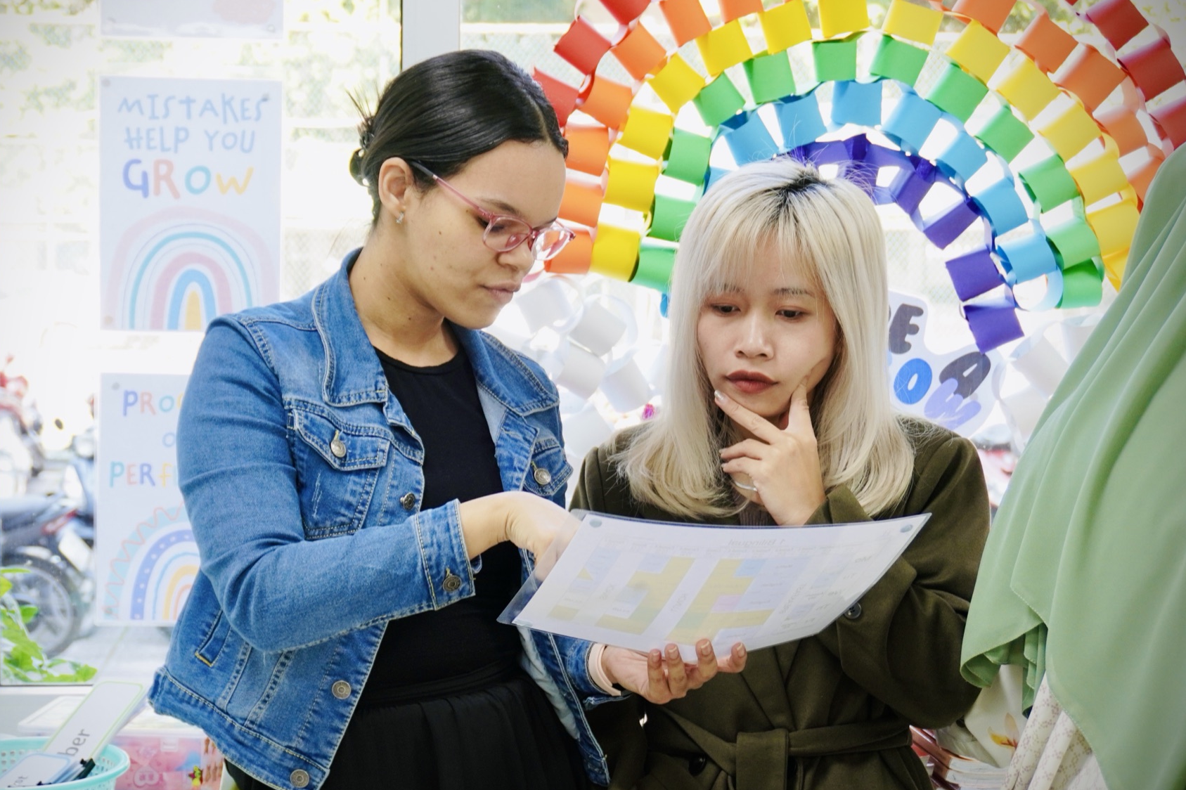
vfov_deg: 22.4
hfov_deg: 33.0
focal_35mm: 61
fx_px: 1998
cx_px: 531
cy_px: 420
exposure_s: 1/45
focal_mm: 31
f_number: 4.5
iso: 400
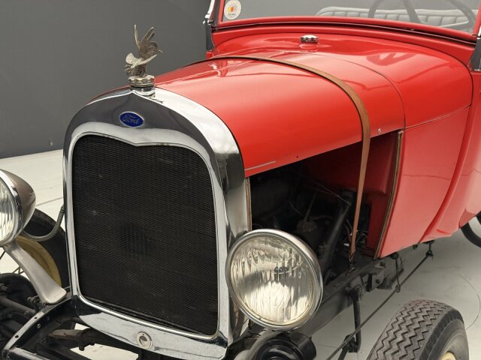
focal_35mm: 48
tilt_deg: -16.8
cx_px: 240
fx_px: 667
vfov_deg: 30.3
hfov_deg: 39.7
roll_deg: -0.1
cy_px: 180
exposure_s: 1/58
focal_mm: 6.76
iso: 250
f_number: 1.78
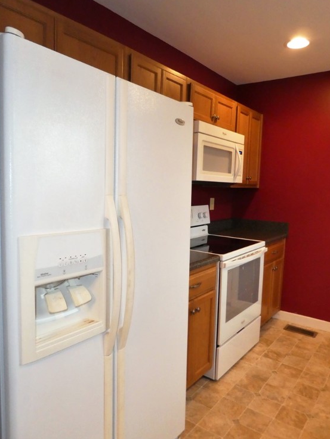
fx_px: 318
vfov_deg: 69.4
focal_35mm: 25
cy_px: 221
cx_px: 166
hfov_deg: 54.9
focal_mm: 4.3
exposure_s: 1/60
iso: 640
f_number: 3.3
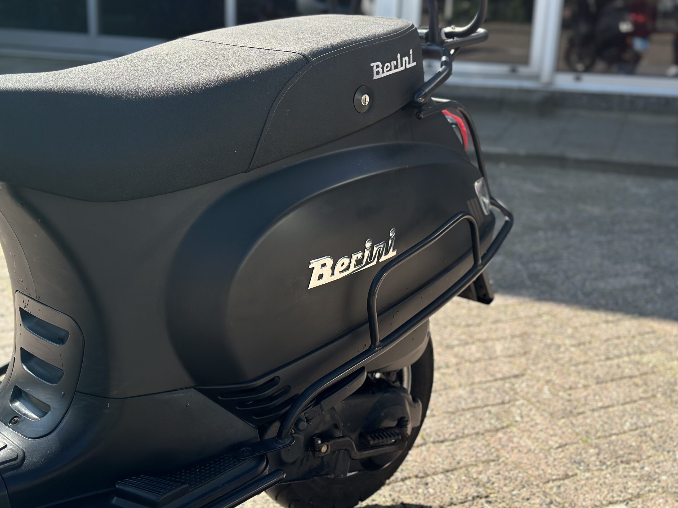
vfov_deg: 30.3
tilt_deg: -15.4
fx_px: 940
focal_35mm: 48
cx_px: 339
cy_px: 254
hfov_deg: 39.7
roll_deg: -2.1
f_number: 1.78
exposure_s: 1/962
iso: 80
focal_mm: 6.86
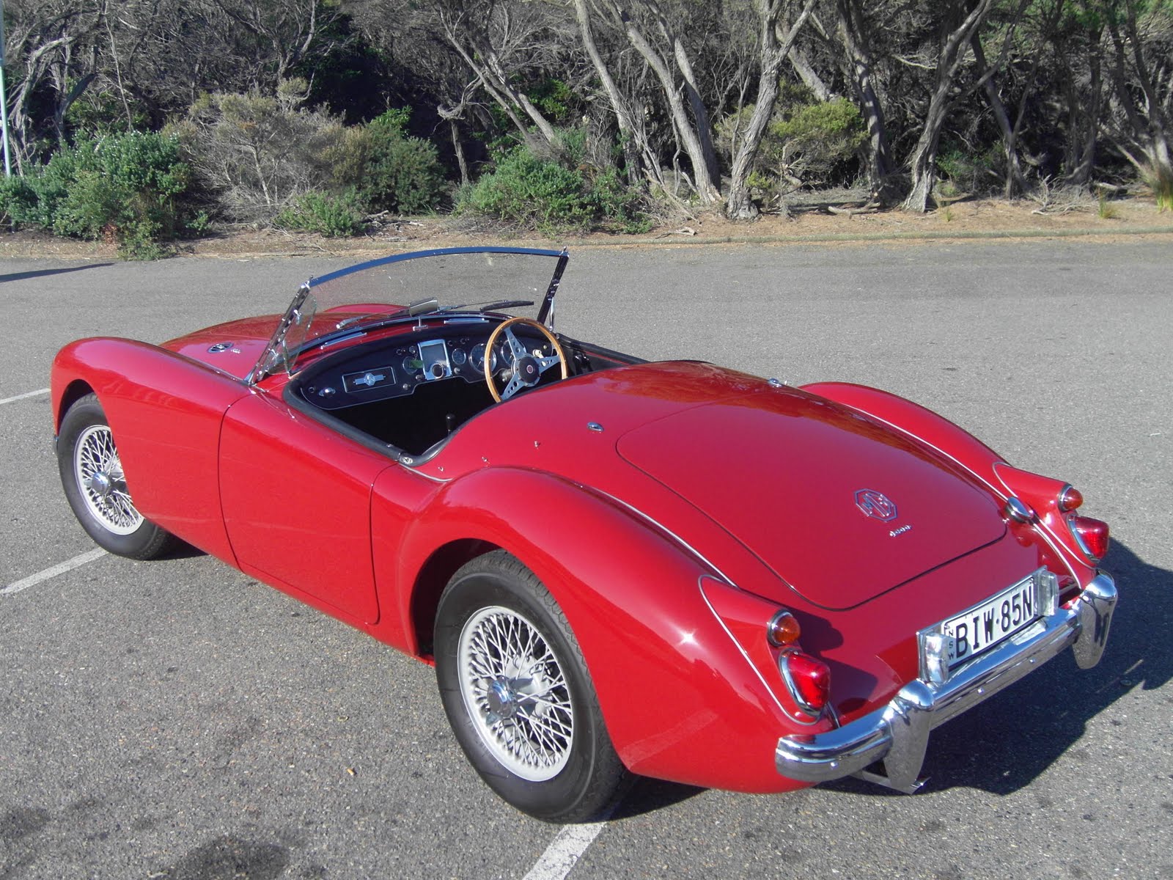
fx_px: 1186
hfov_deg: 52.6
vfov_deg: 40.7
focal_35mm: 35
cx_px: 586
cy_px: 440
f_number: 8.4
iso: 80
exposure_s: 1/125
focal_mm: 7.5
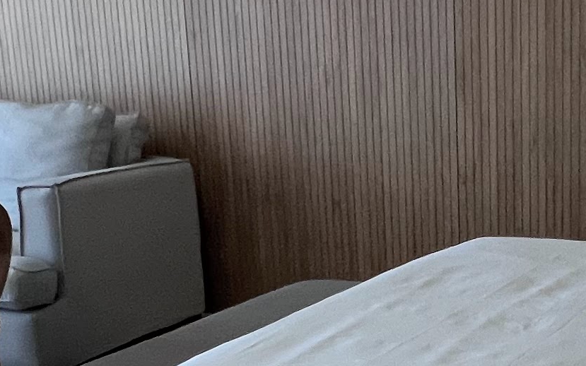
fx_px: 1070
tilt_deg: -15.1
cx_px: 609
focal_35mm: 67
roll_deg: +0.2
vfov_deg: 19.1
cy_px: 327
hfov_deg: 28.4
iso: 200
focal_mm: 1.57
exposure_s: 1/60
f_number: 1.8
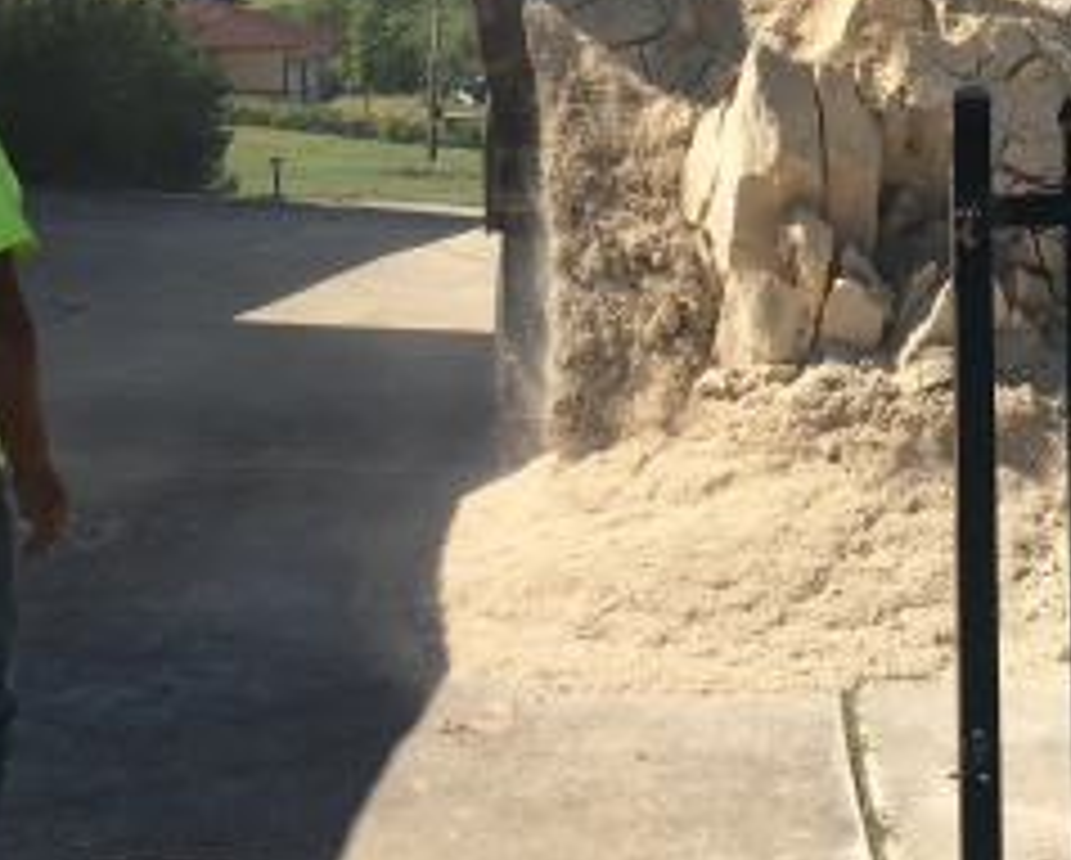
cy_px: -140
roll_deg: +1.0
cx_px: 810
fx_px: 2412
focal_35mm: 76
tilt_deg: +2.1
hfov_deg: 24.7
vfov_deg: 19.2
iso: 25
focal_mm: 4.15
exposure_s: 1/1637
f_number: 2.2
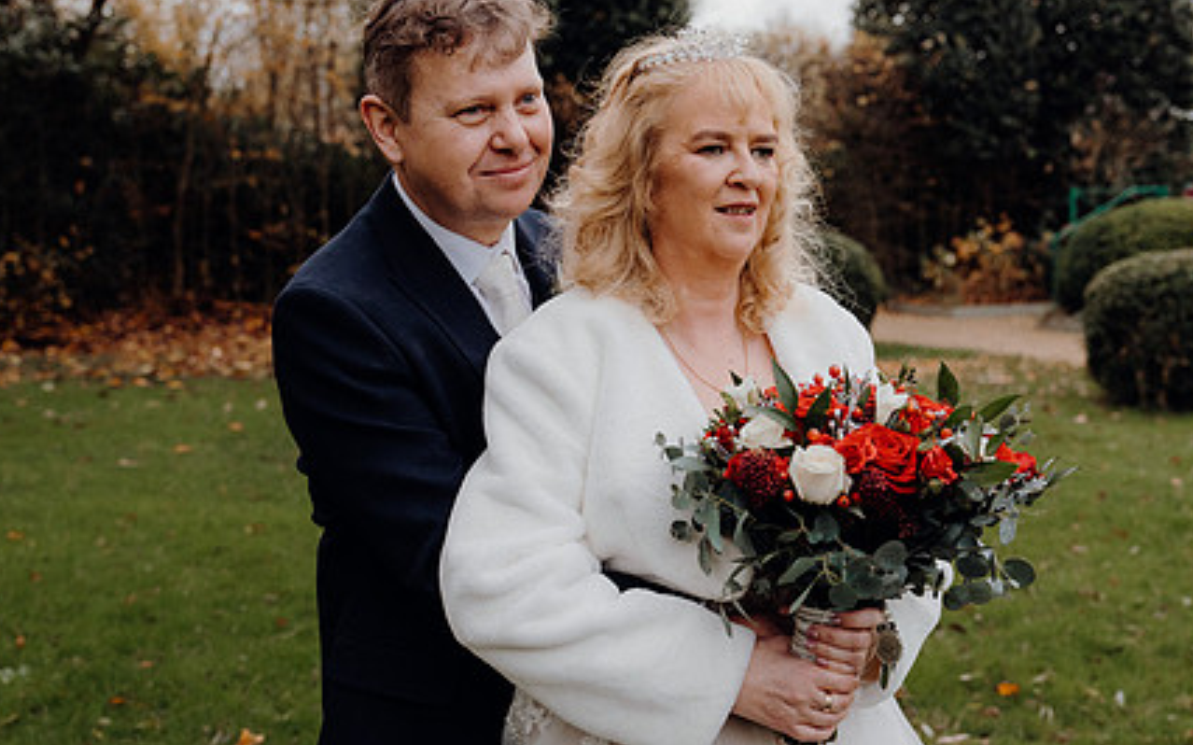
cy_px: 438
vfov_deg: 25.8
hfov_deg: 40.2
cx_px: 681
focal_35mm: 50
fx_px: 1625
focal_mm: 36
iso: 1600
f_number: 3.5
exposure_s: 1/250
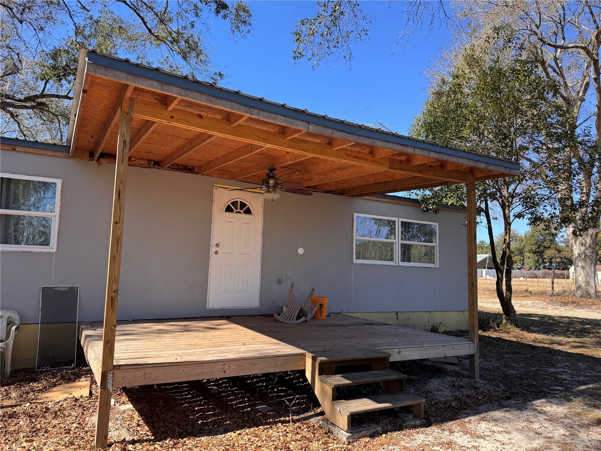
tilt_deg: +6.5
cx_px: 300
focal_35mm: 24
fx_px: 417
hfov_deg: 71.6
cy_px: 226
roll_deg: -2.9
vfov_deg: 56.8
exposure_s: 1/1215
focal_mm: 6.76
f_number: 1.78
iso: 80
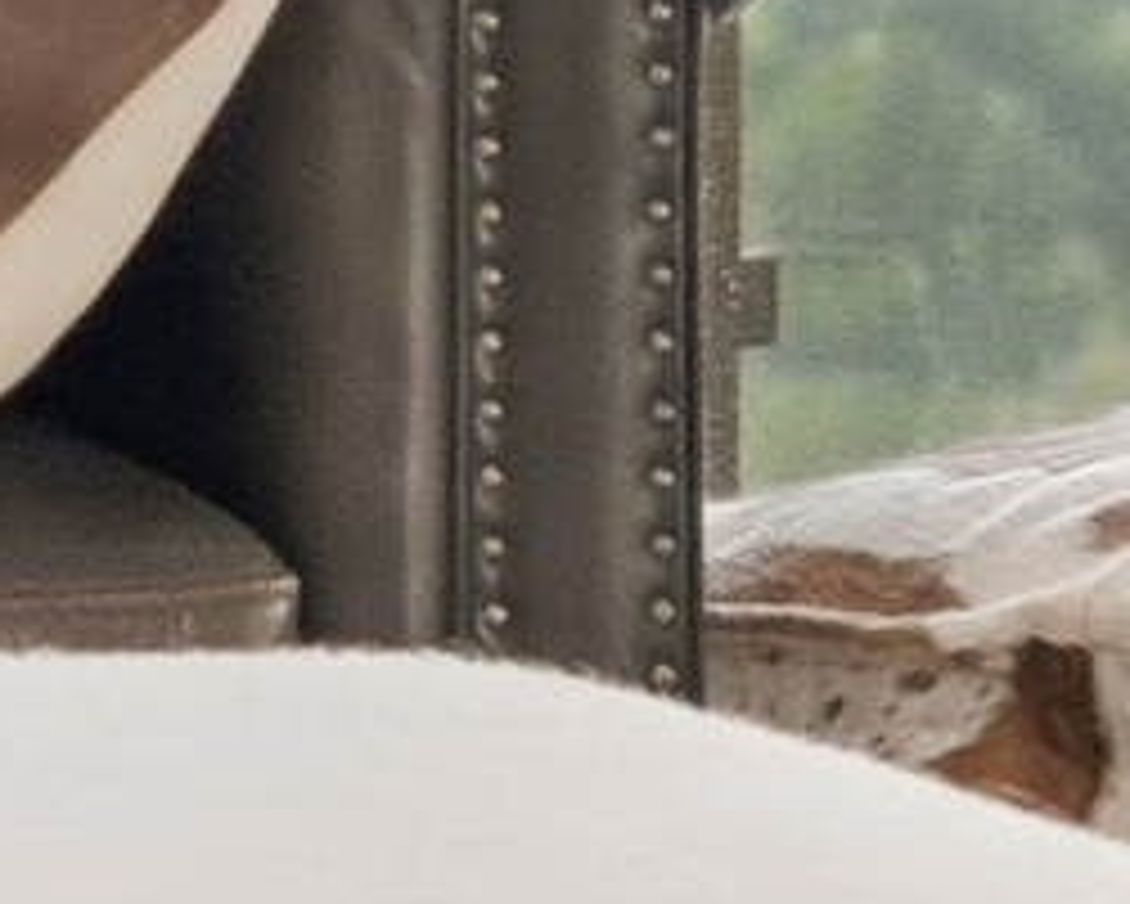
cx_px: -2400
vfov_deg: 4.0
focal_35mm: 383
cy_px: -1079
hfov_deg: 4.8
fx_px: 12814
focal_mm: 50
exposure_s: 1/60
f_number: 4
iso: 400
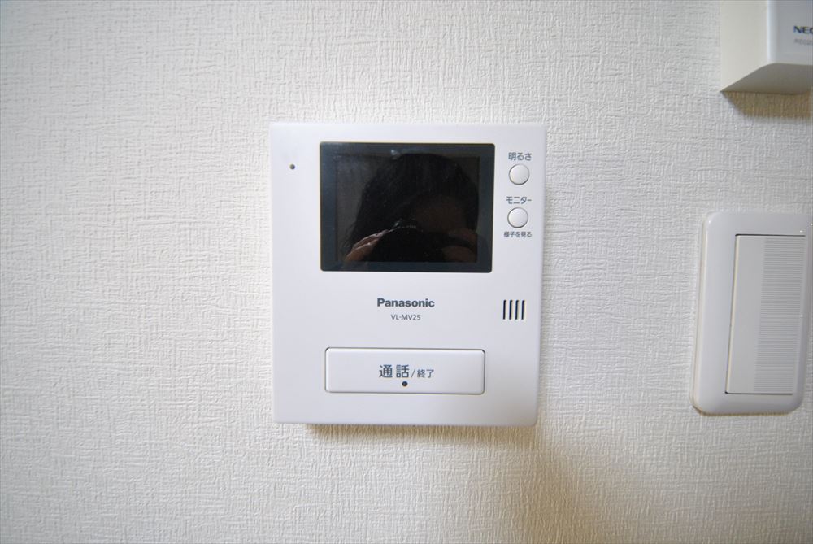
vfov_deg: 90.1
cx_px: 406
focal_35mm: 12
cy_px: 272
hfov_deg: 112.6
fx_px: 271
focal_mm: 8
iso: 800
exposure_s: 1/40
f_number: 4.5
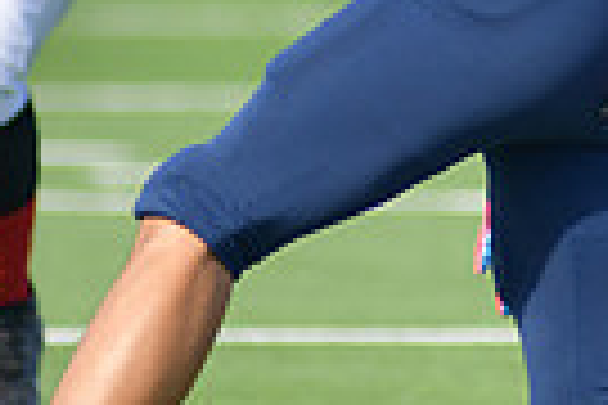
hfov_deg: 1.6
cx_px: 374
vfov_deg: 1.1
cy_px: -2
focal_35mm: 1287
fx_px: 21734
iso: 180
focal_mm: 300
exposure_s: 1/2000
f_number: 3.5
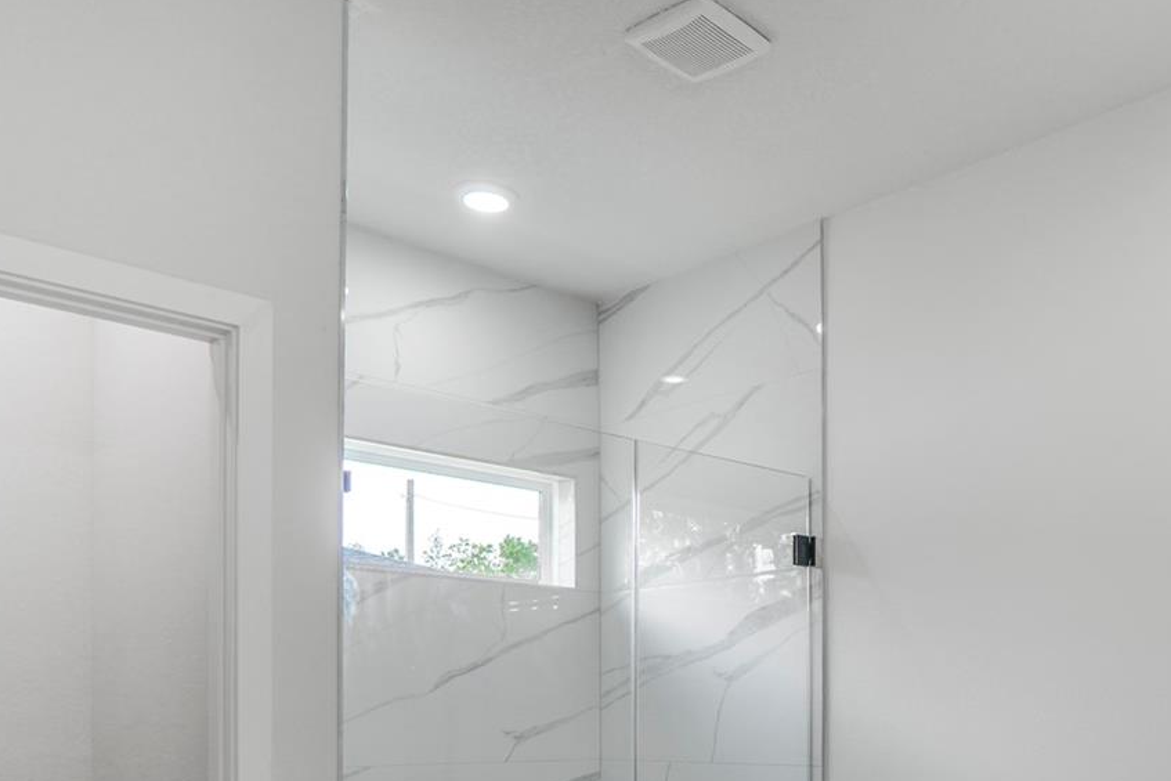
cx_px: 824
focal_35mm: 34
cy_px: 717
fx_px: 1106
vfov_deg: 36.3
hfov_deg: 54.1
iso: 100
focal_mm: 12
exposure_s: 1/80
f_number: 2.5
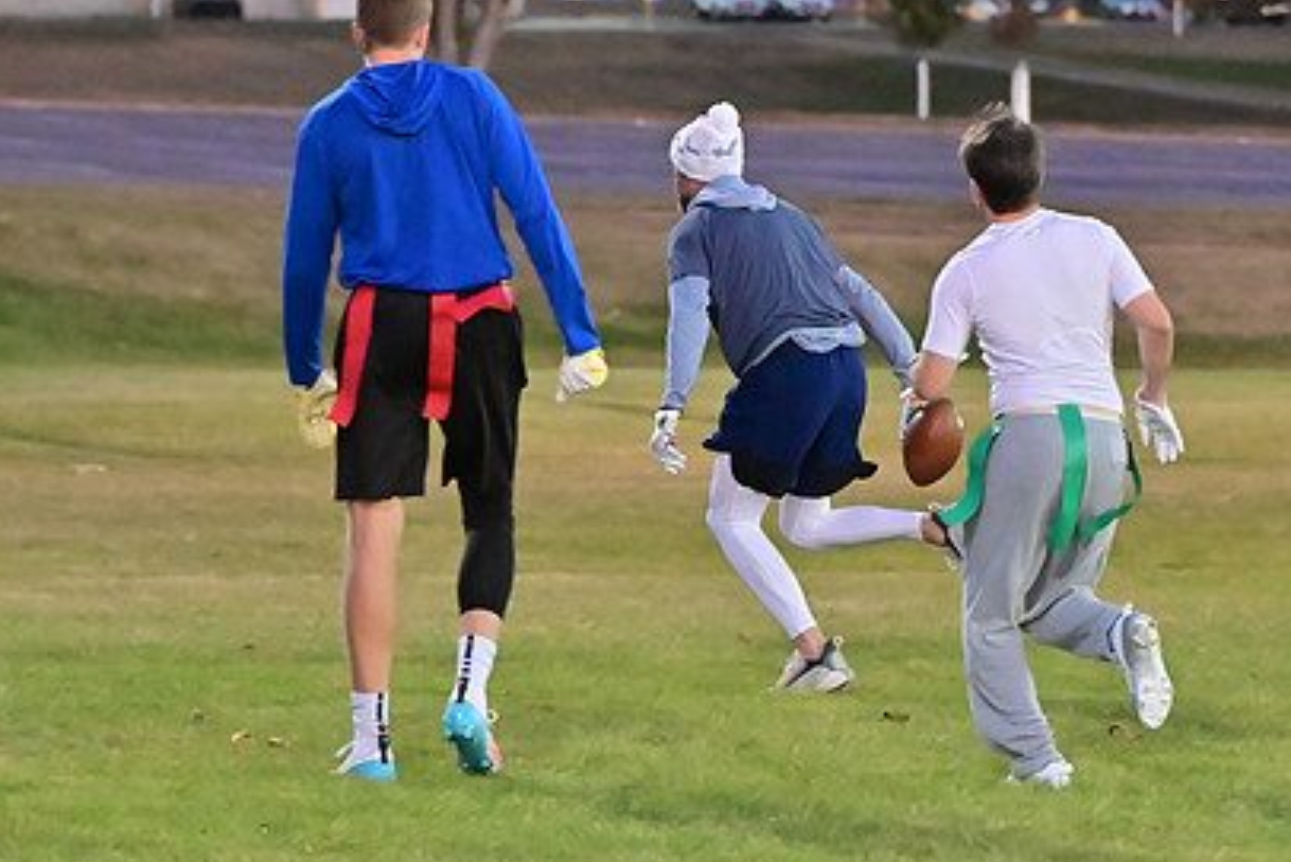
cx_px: 741
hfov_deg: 8.4
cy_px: 482
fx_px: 8824
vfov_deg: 5.6
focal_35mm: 246
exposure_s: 1/500
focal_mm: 115
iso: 6400
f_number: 4
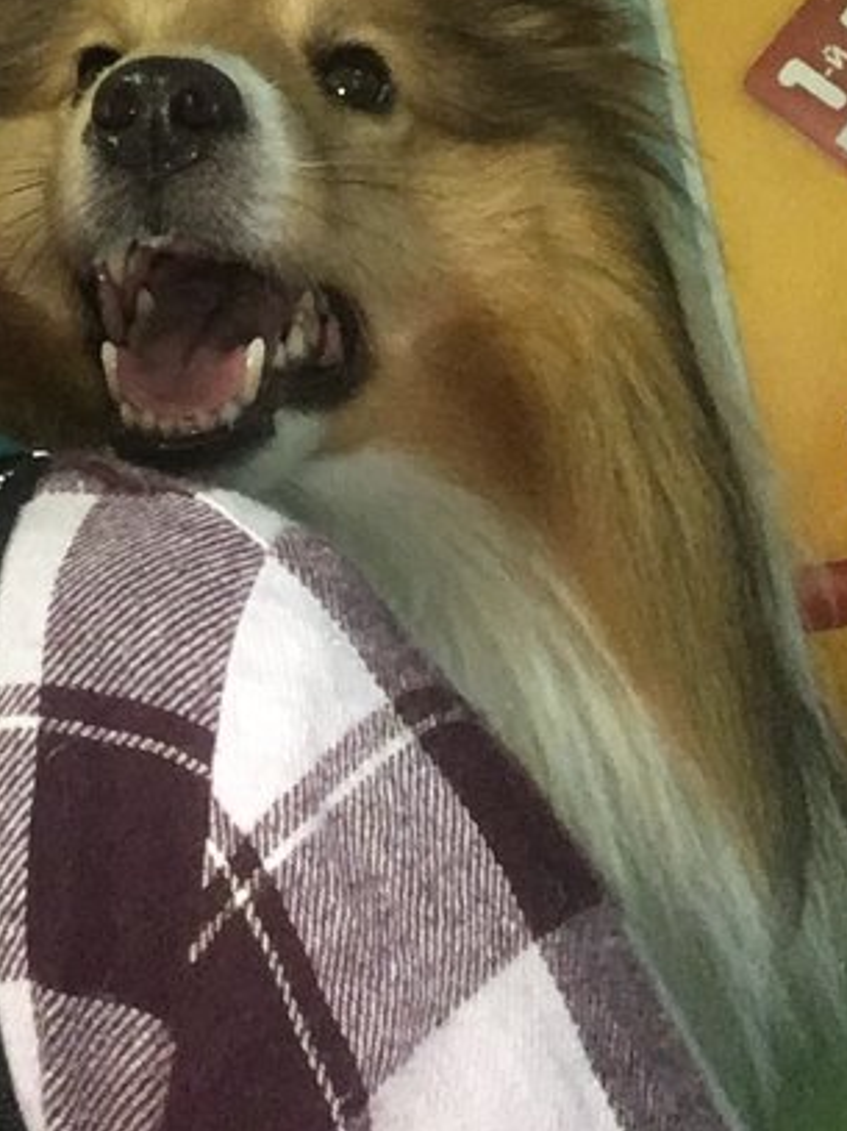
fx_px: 1991
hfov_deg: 23.6
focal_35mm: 61
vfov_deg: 30.3
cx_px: 158
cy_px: 114
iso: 400
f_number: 2.4
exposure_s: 1/20
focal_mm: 2.15
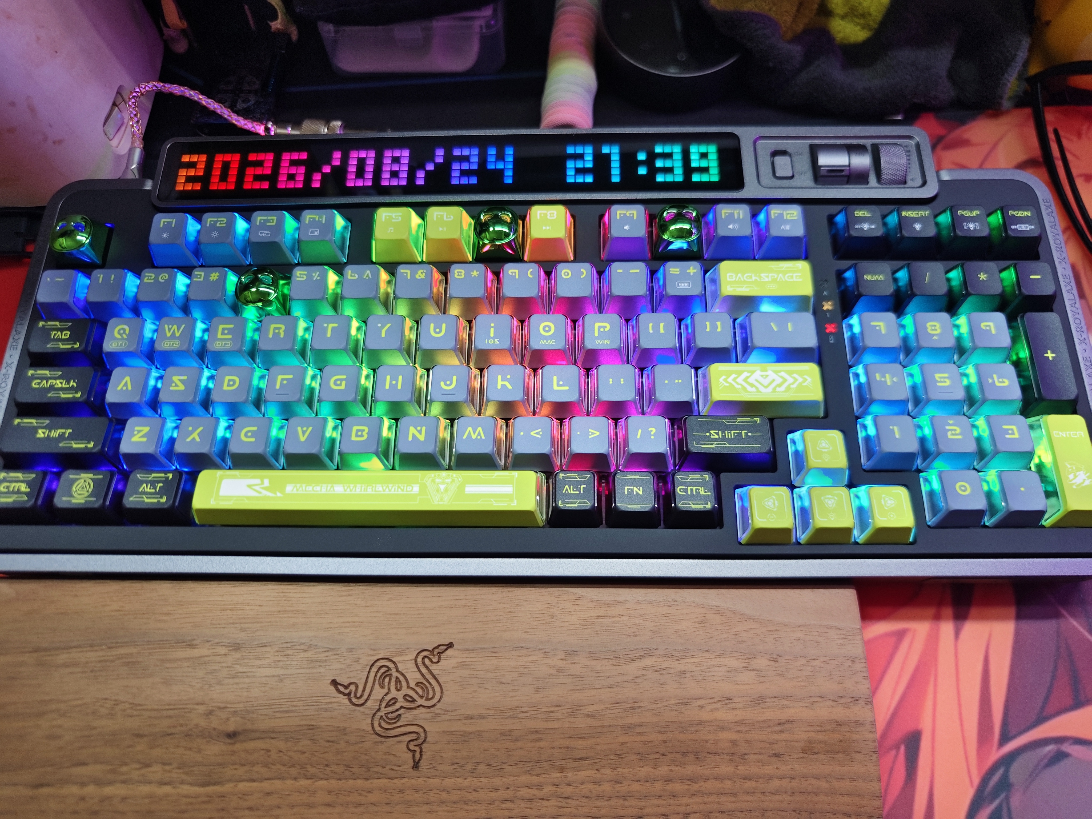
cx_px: 546
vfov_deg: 58.9
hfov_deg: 73.9
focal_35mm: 23
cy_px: 410
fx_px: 726
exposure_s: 1/19.2
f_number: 1.75
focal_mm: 8.67
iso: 312
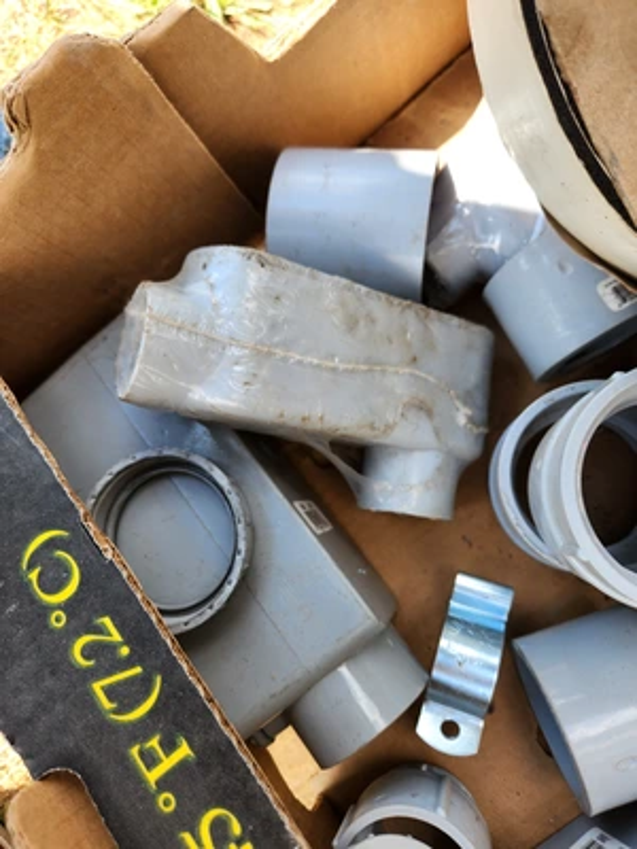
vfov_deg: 73.9
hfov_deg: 58.9
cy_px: 424
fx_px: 564
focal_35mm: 23
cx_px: 318
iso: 20
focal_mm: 5.4
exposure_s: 1/230
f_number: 1.8
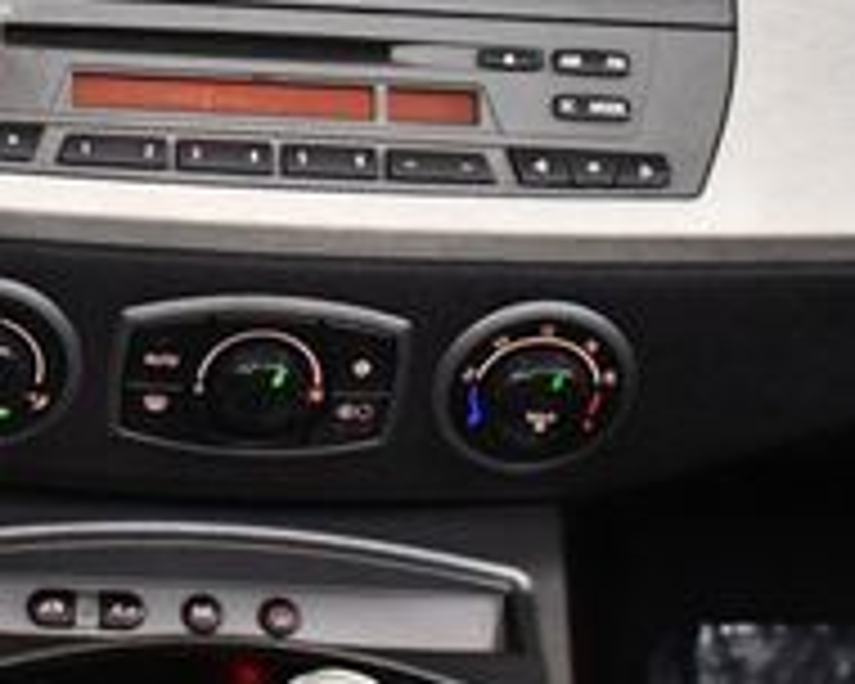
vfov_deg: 11.0
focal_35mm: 139
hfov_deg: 13.4
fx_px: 3517
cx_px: -252
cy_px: 76
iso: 3200
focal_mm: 22
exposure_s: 1/125
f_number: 3.8
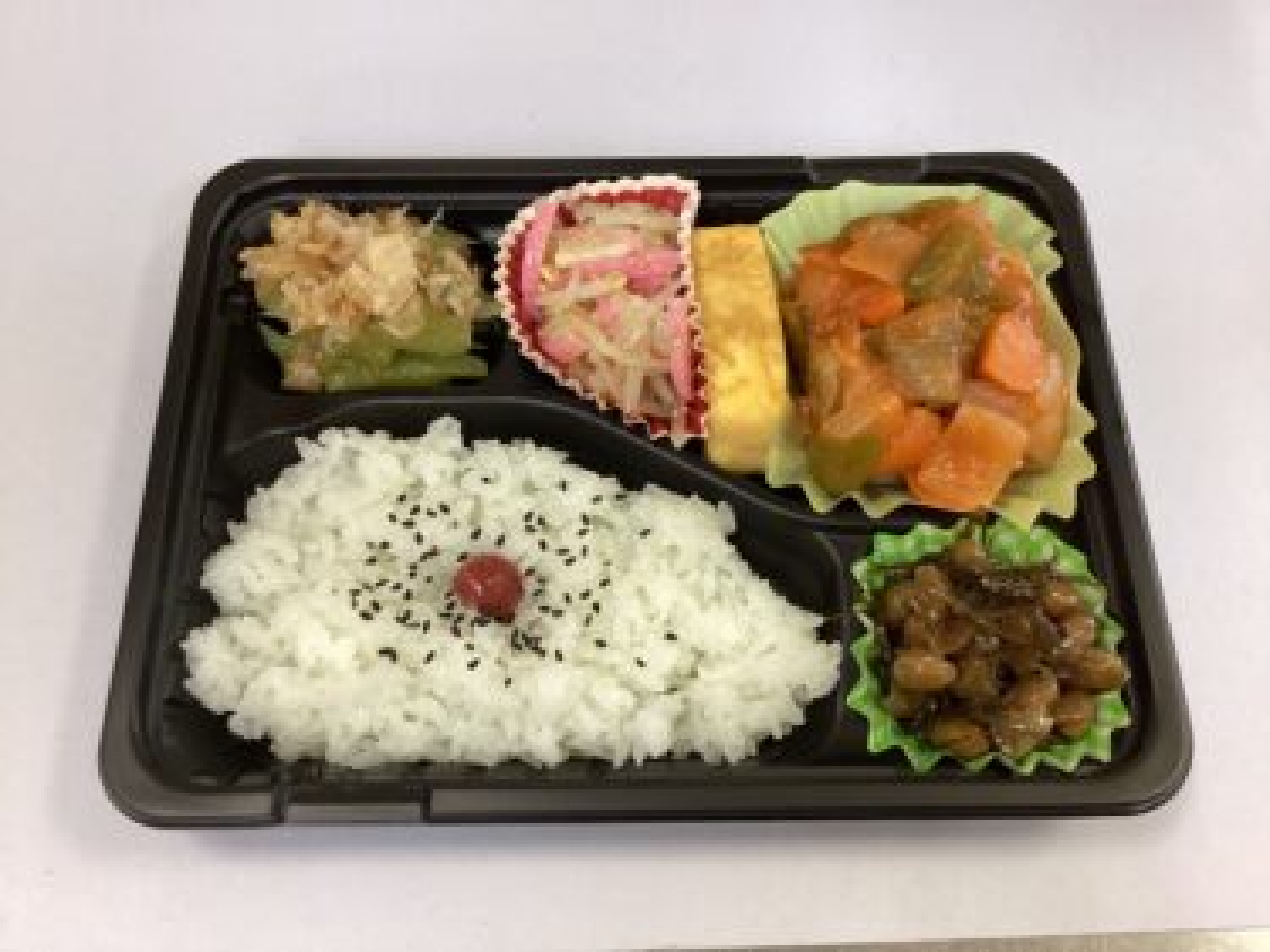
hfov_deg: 58.4
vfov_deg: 45.4
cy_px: 476
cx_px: 635
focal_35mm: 31
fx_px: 1137
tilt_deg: -67.0
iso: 200
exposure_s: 1/60
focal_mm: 3.3
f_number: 2.4
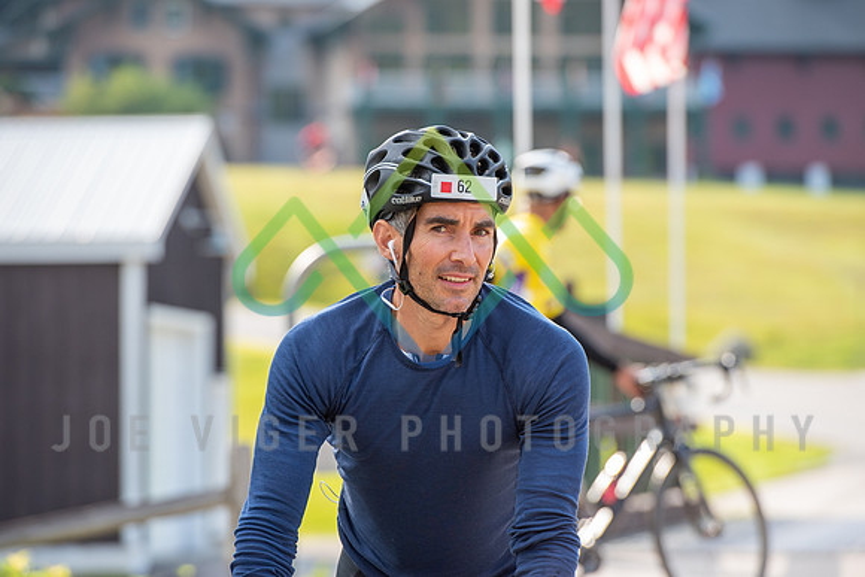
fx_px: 4806
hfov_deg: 10.3
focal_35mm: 200
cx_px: 432
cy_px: 288
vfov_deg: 6.9
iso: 500
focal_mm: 200
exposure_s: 1/640
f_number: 5.6
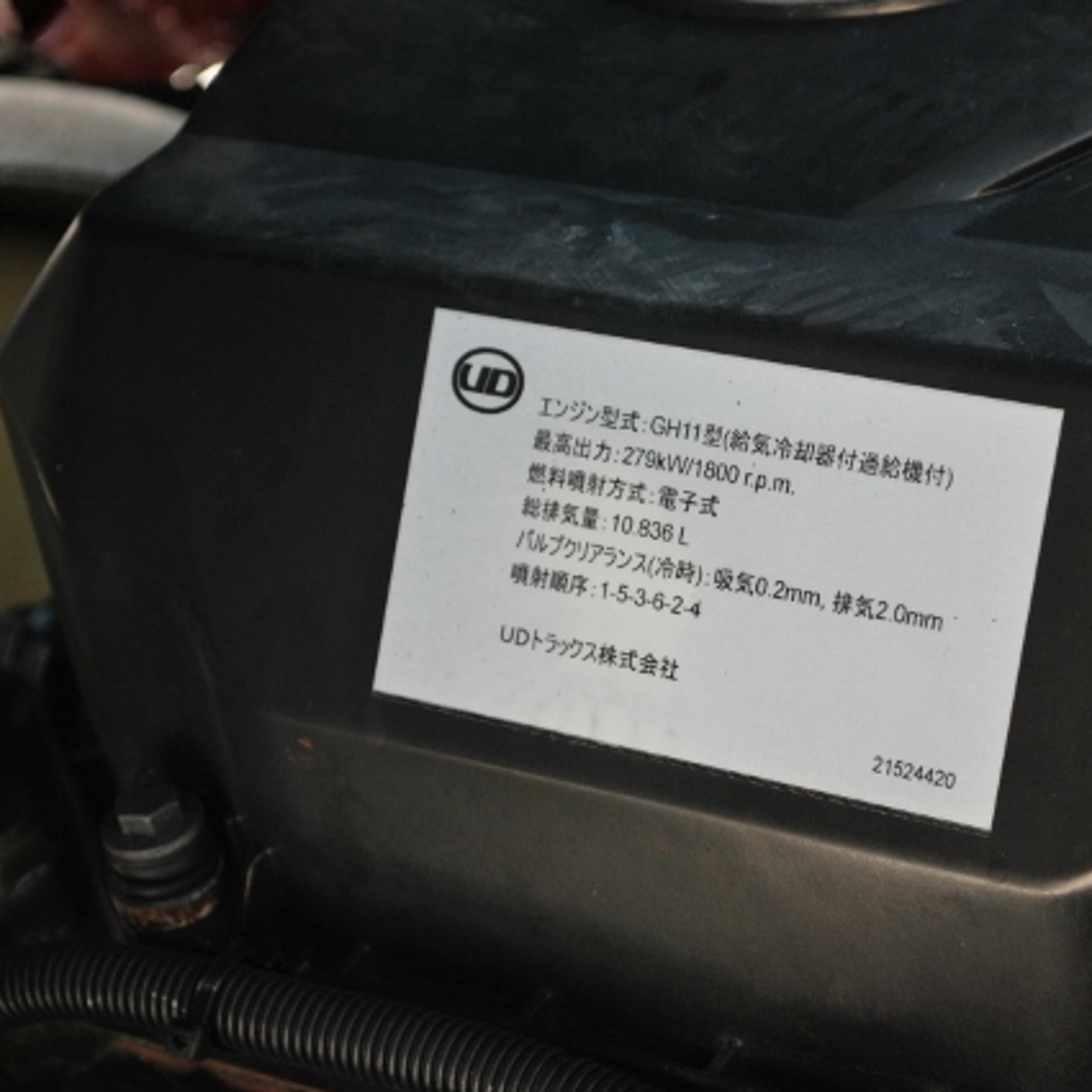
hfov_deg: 16.4
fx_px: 3770
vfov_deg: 16.5
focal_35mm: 106
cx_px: 727
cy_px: 547
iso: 400
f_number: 5.6
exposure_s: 1/50
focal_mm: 55
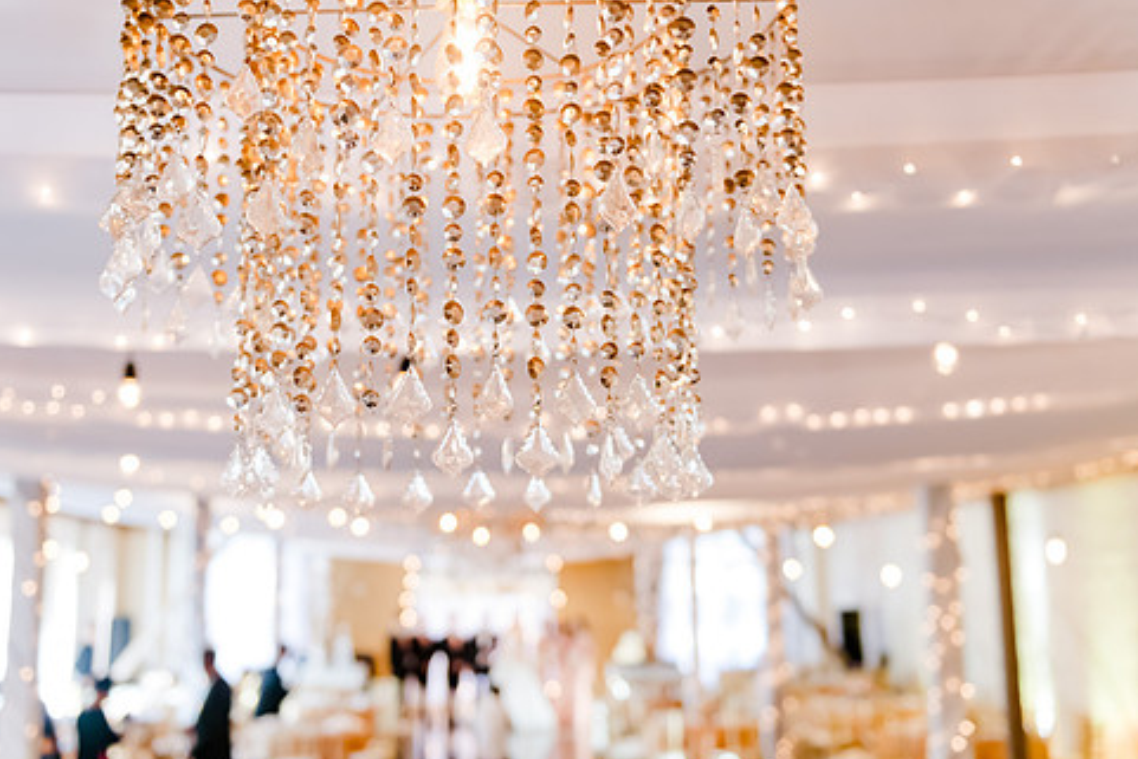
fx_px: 1296
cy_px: 344
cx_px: 535
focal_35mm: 41
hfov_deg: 47.4
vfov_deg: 32.6
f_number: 2.8
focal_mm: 34
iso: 2500
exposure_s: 1/200
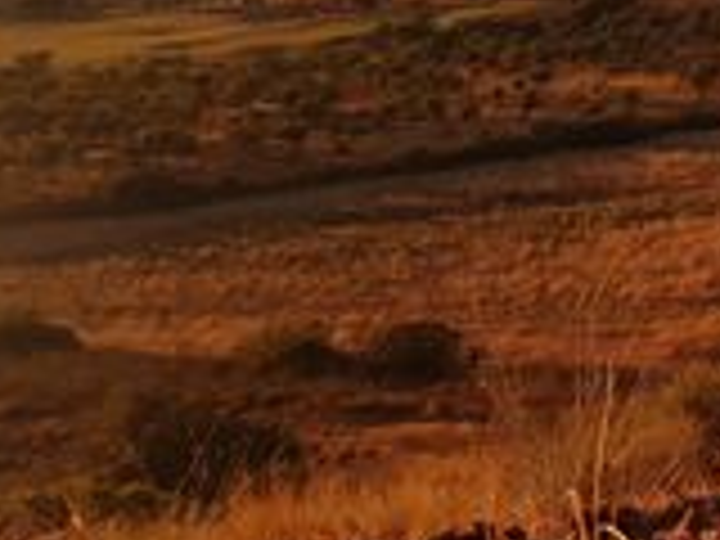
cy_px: -9
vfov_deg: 17.3
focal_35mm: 83
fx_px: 1726
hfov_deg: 20.0
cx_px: 1112
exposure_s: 1/298
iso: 40
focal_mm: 4.3
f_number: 1.7
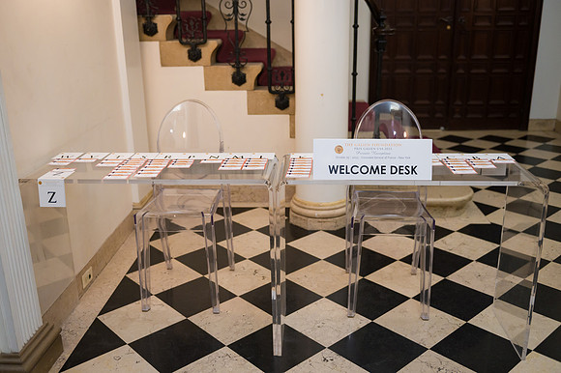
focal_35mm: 35
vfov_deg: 37.6
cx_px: 281
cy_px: 187
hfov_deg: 54.2
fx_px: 548
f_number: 3.2
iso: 1000
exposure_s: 1/200
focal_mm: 34
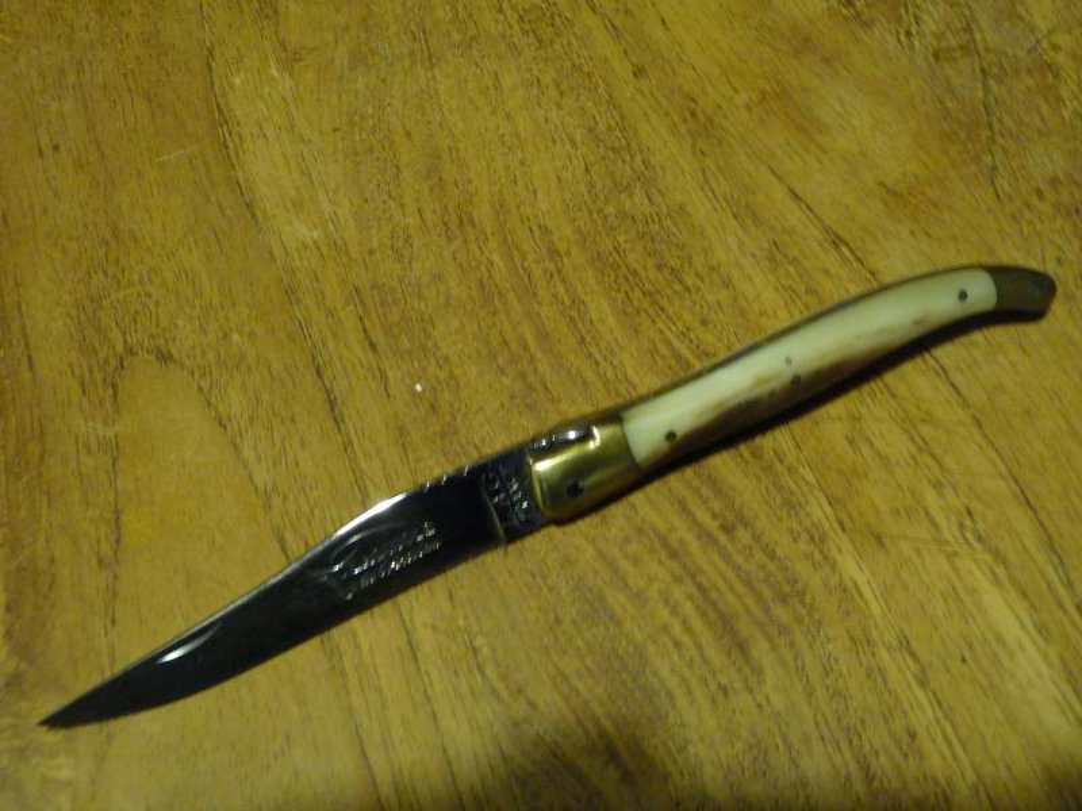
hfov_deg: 49.0
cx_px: 541
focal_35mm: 38
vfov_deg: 37.7
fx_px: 1188
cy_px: 406
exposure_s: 1/8
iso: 400
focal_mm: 6.3
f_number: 3.8
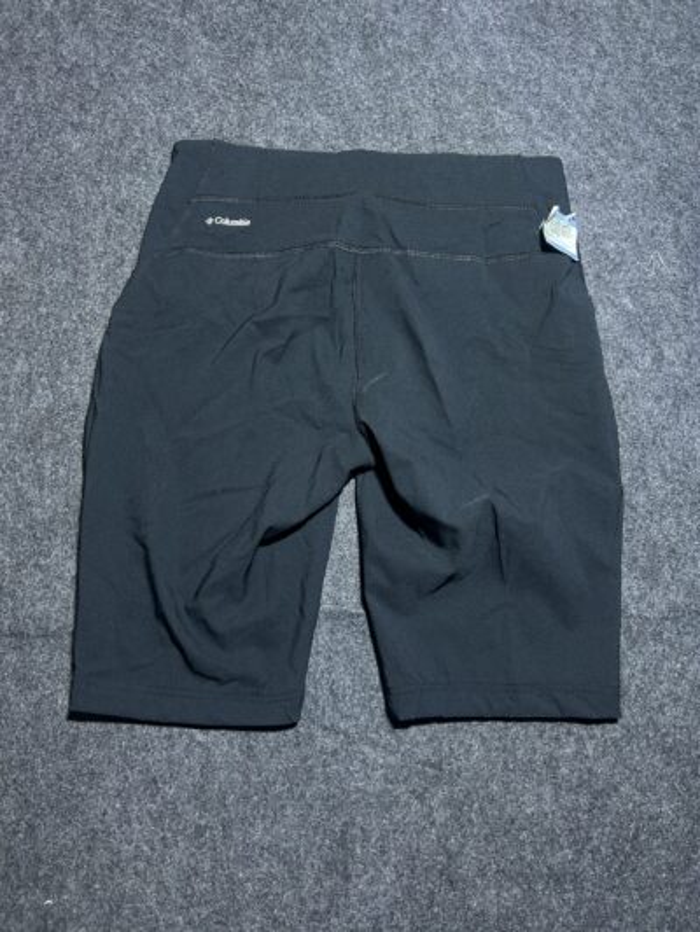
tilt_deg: -58.2
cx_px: 350
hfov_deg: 53.1
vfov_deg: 67.3
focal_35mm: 26
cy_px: 466
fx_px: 701
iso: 160
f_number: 1.5
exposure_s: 1/50
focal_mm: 5.7
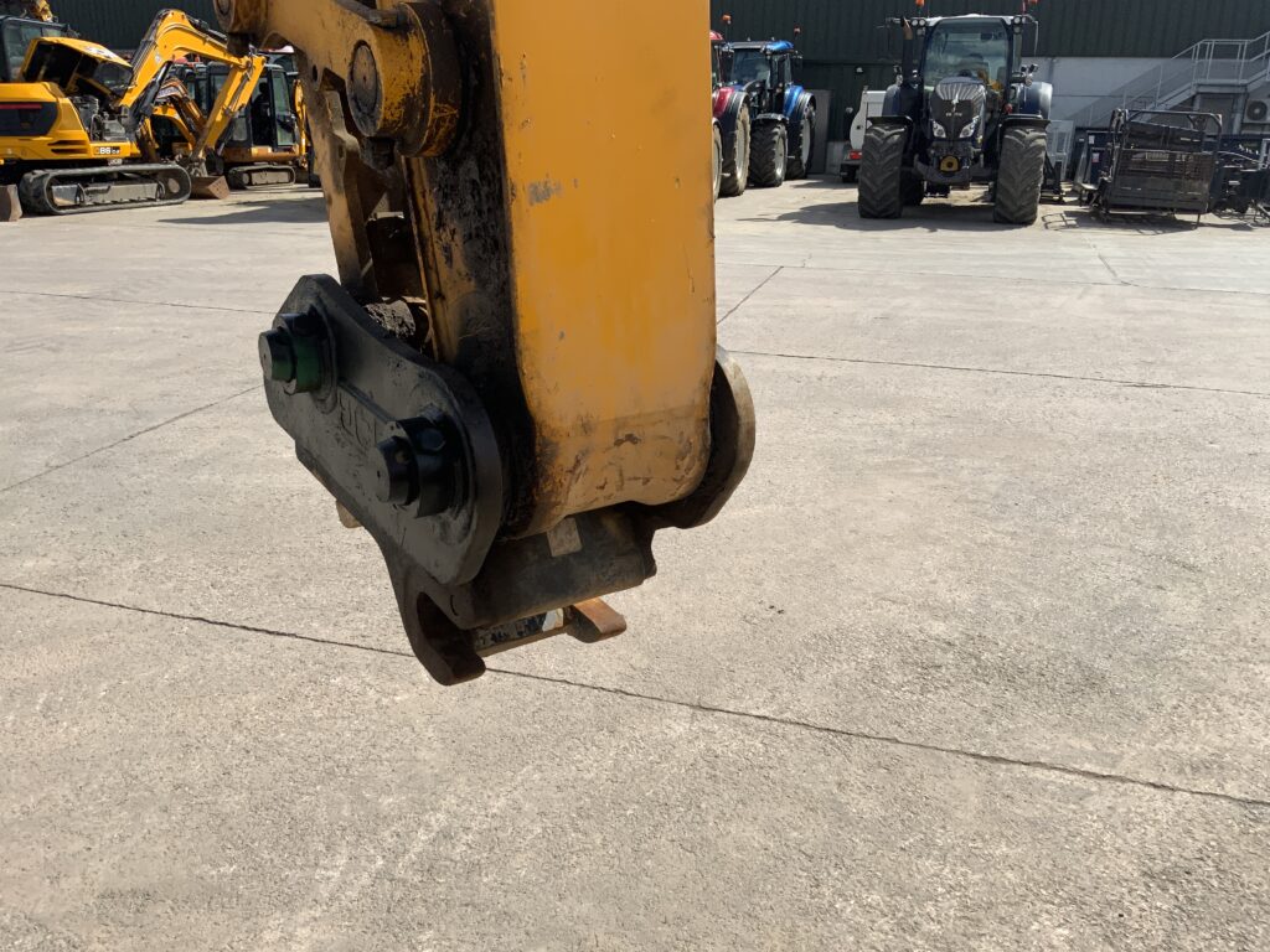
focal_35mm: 29
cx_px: 635
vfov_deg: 48.2
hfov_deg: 61.7
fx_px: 1064
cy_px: 476
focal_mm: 3
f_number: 1.8
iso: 16
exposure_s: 1/2427
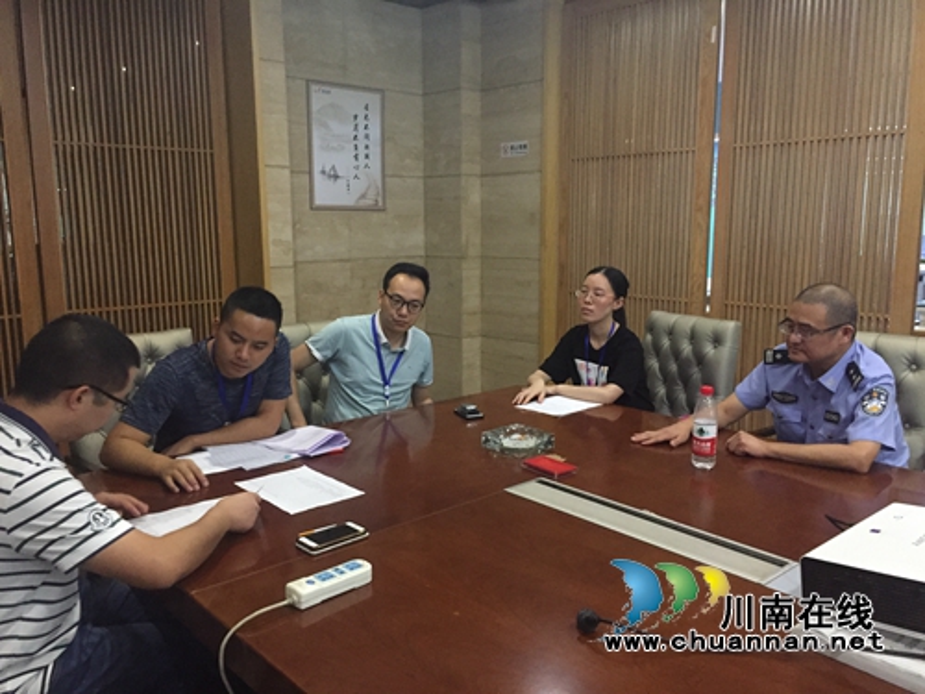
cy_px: 347
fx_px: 775
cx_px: 462
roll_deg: -0.8
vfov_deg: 48.2
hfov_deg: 61.7
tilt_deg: -9.6
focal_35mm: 29
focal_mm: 4.15
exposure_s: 1/17
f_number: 2.2
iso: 320
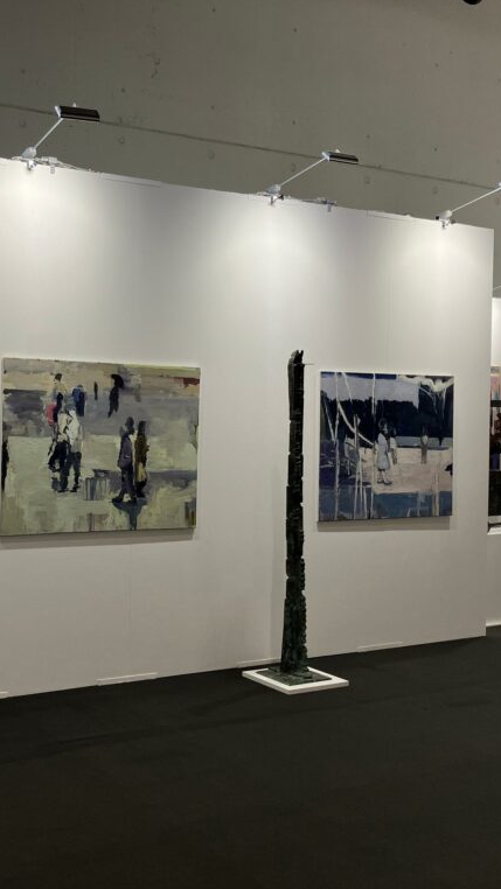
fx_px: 968
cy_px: 442
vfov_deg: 49.4
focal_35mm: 41
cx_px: 113
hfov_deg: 28.5
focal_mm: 3.99
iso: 50
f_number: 1.8
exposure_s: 1/100
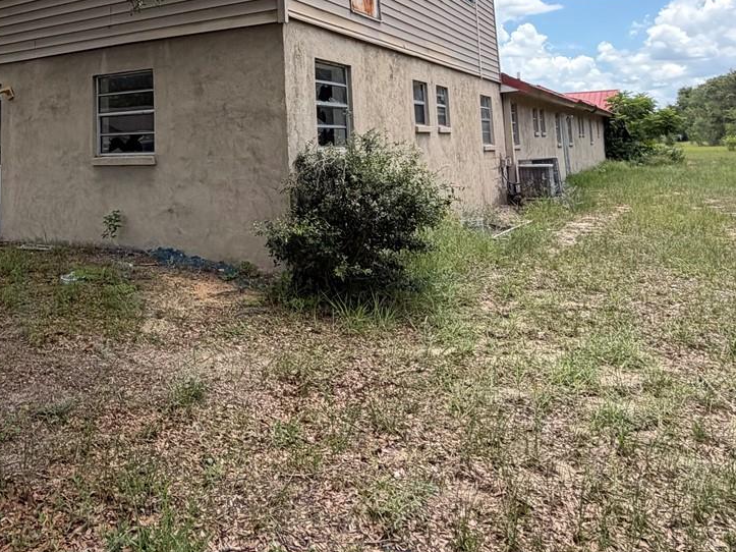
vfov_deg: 42.1
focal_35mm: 31
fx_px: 659
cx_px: 216
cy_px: 65
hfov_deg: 56.4
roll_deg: +1.0
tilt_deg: +6.4
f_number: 2.2
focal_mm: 2.22
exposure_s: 1/770
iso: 40
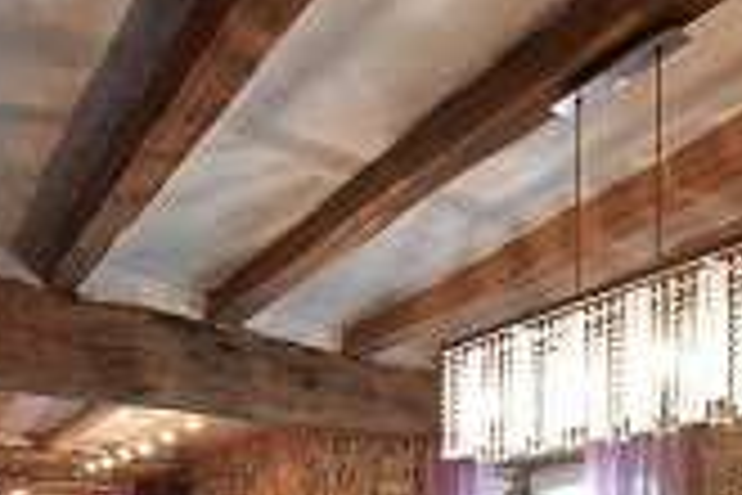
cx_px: 324
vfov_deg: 33.4
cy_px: 558
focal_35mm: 34
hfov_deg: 55.6
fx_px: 701
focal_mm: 14
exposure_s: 1/25
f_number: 5
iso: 1250
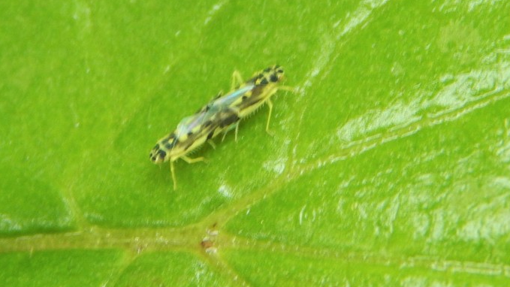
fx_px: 3367
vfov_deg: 4.9
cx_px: 211
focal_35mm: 249
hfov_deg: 8.7
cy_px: 101
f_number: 5.3
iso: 220
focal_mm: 32.8
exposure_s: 1/30
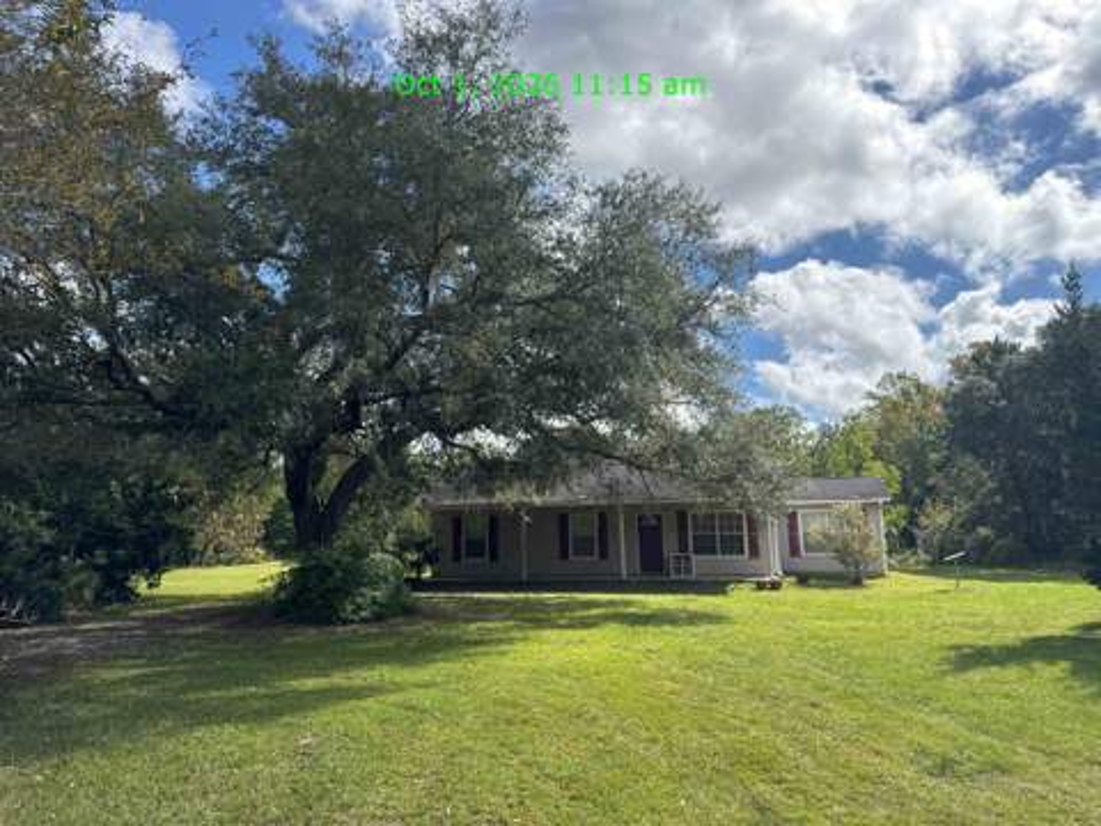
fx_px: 763
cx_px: 550
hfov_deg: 71.6
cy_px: 413
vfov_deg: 56.8
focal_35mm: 24
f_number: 1.78
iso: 80
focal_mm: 6.76
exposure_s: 1/4310
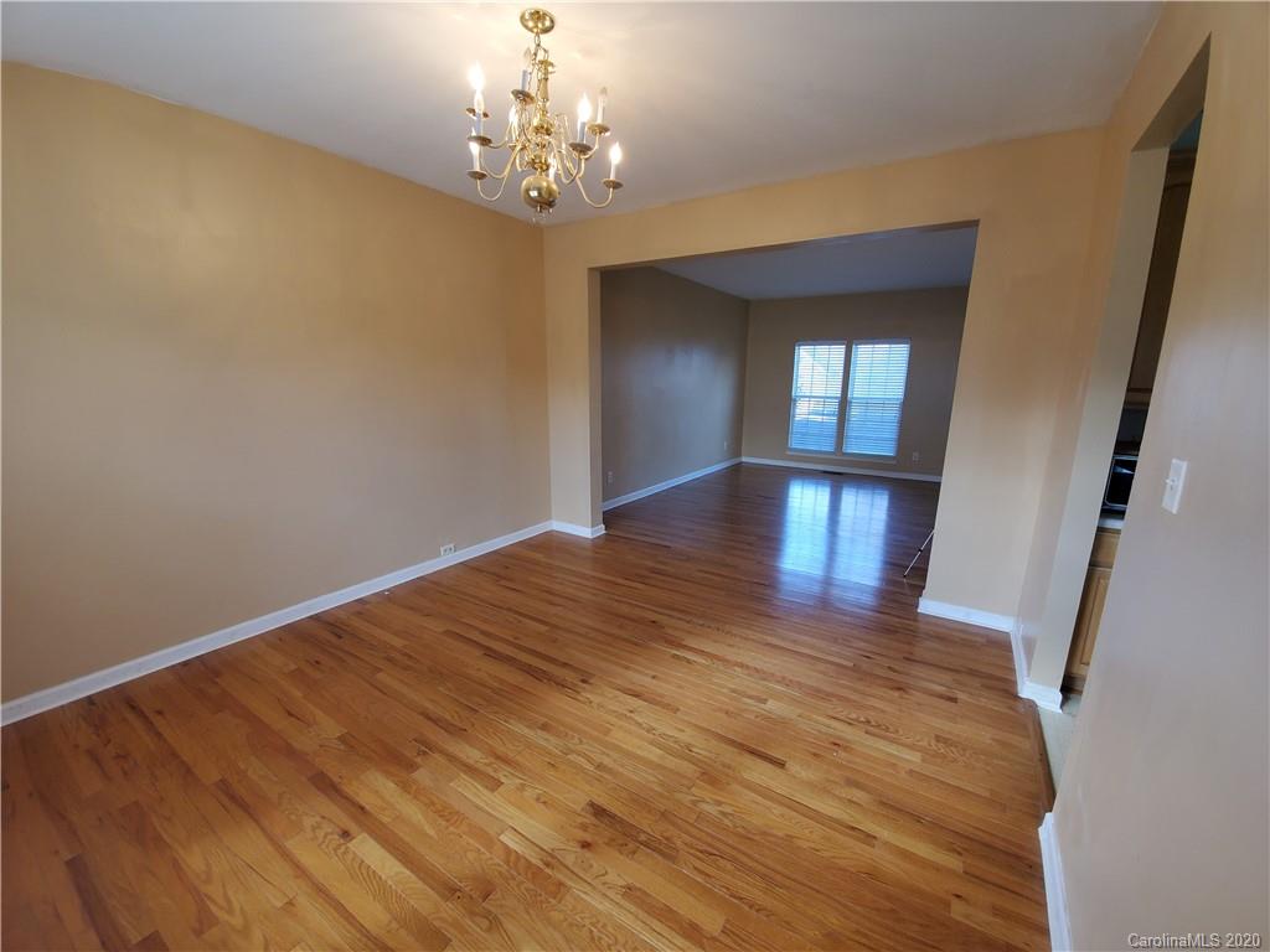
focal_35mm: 13
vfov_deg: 89.9
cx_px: 635
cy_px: 476
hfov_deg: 106.2
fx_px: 477
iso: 125
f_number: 2.2
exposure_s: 1/59
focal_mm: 1.8
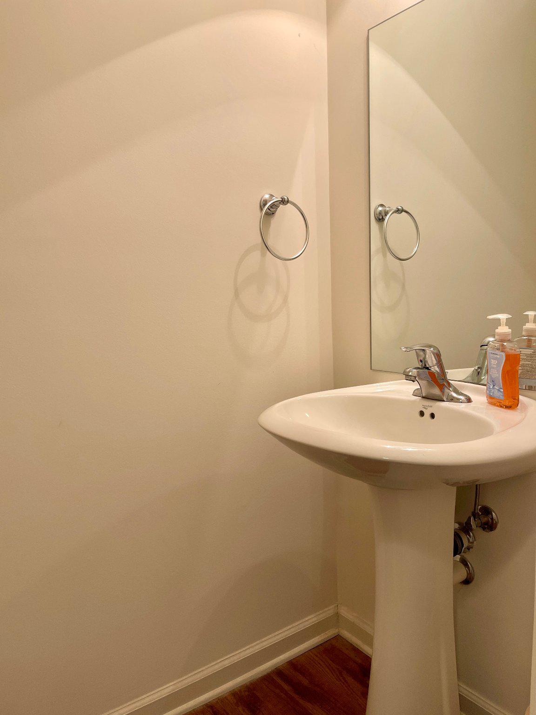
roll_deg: +0.8
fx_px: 516
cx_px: 268
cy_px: 358
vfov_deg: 69.4
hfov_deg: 54.9
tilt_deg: -4.6
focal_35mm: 25
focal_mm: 5.1
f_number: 1.6
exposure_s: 1/120
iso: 125
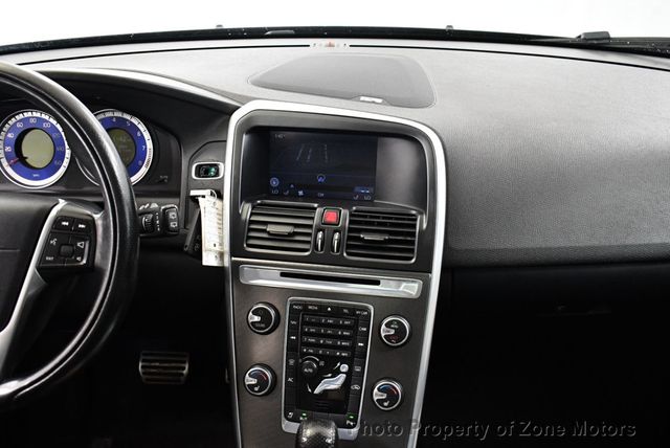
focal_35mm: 36
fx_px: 671
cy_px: 224
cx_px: 335
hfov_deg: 53.1
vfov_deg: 36.9
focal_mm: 18
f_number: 3.5
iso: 3200
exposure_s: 1/80
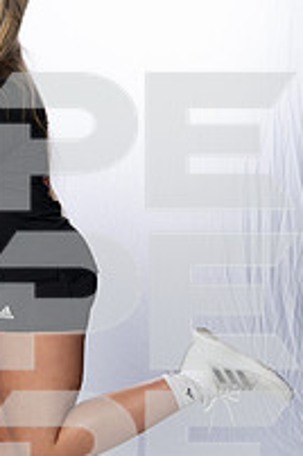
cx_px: -34
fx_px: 1469
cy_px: 302
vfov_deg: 17.6
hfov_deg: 11.6
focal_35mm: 116
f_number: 8
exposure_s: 1/250
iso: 640
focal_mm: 52
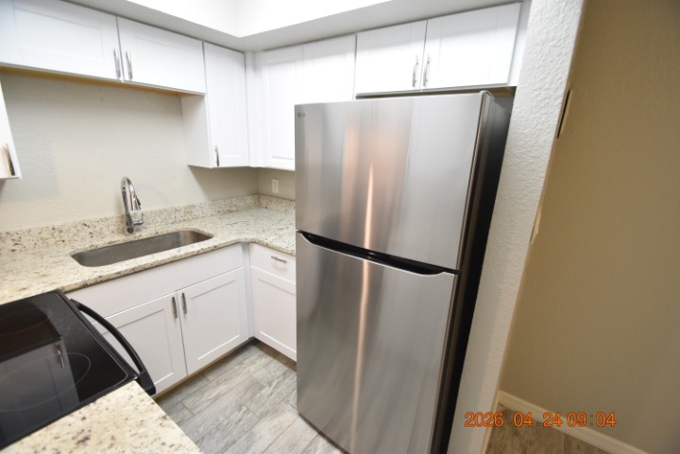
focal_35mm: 15
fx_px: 283
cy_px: 227
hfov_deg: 100.4
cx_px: 340
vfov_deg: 77.3
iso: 800
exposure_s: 1/45
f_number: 3.5
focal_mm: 10
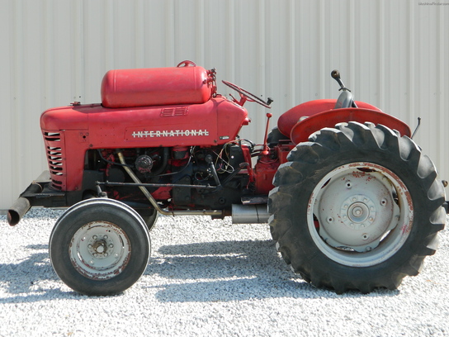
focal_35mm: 70
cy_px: 168
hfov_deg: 27.8
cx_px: 224
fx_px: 908
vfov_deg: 21.0
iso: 80
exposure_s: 1/400
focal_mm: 12.6
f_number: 4
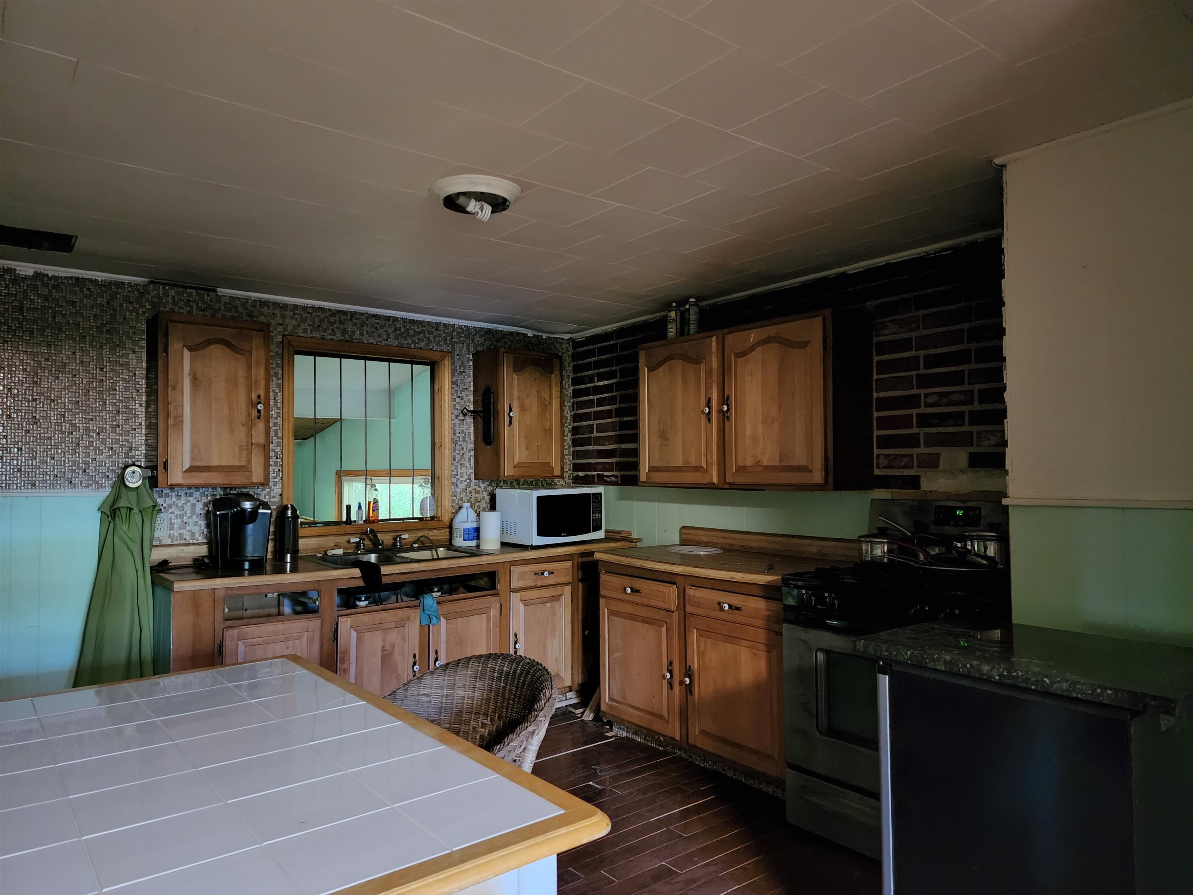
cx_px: 596
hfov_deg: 73.9
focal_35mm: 23
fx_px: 793
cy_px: 448
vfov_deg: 58.9
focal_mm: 6.4
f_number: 1.8
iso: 1250
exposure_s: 1/24
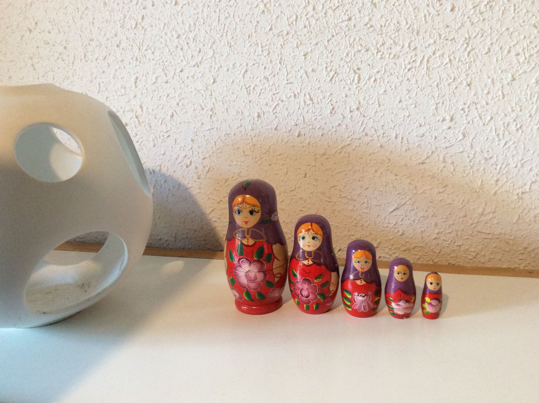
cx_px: 270
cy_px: 202
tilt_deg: -15.4
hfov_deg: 56.9
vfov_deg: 44.1
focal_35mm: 32
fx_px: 498
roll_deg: +3.9
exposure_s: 1/25
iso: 160
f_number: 2.4
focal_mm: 3.3
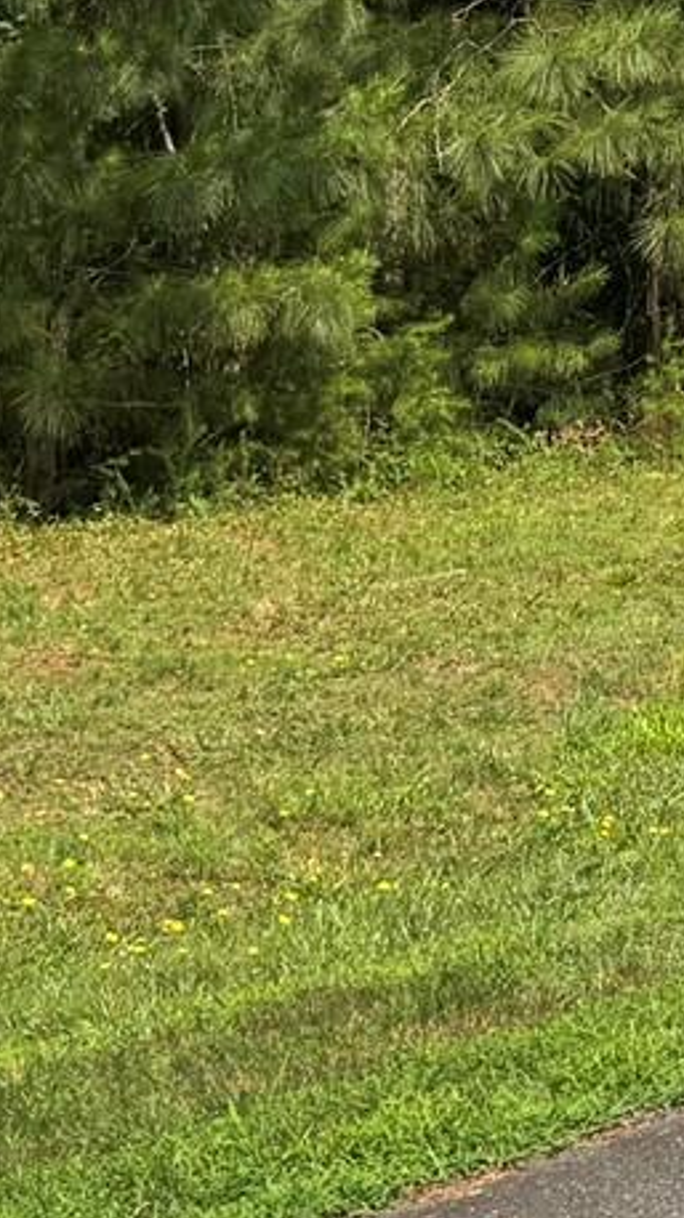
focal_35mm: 117
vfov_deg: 18.2
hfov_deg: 9.6
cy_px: 285
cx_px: 1429
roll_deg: +2.0
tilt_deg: -5.2
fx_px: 3779
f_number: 1.78
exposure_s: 1/3597
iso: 80
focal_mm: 6.76
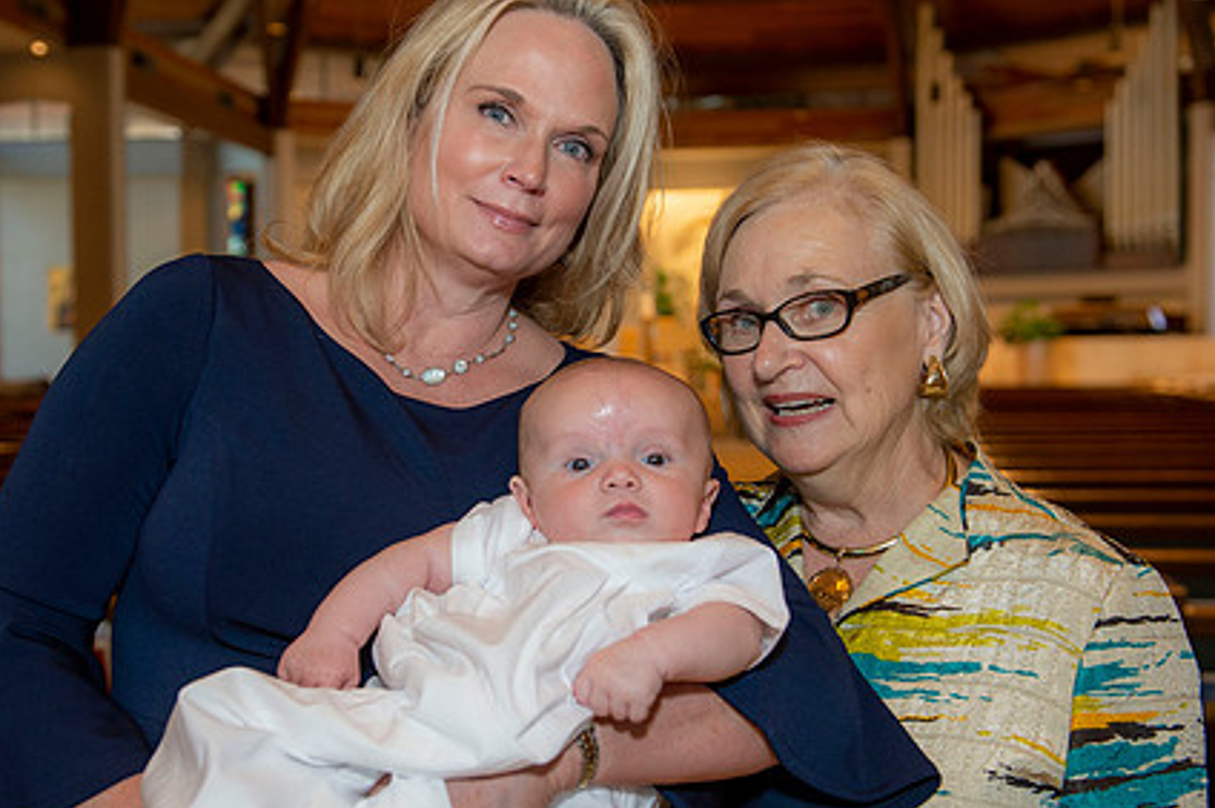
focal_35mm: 52
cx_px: 501
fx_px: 1754
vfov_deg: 25.9
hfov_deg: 38.1
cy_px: 393
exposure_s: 1/100
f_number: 3.5
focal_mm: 38
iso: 1000
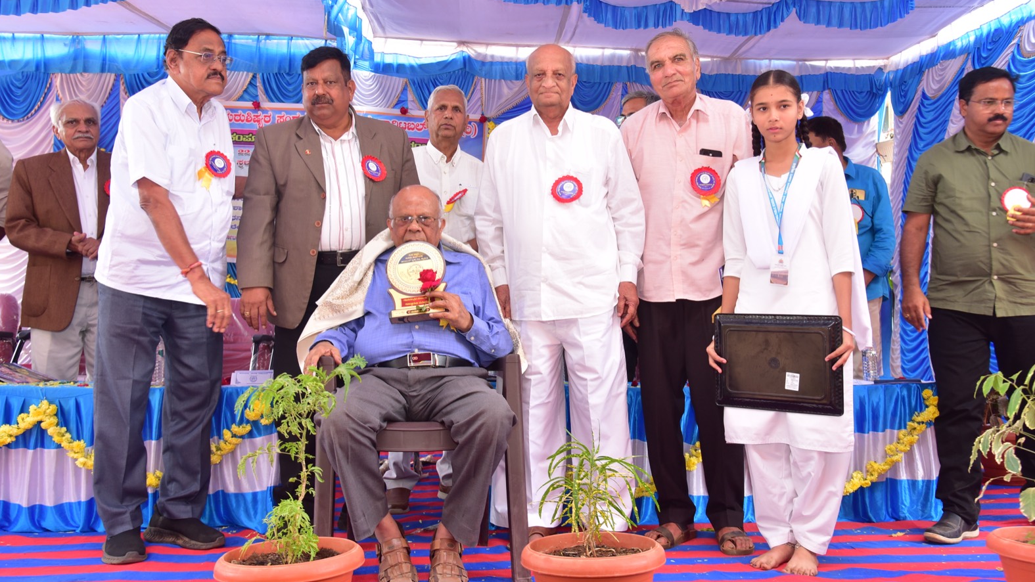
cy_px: 246
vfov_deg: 35.6
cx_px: 520
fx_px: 906
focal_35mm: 33
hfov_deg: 59.5
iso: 800
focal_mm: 31
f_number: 5
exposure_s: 1/125
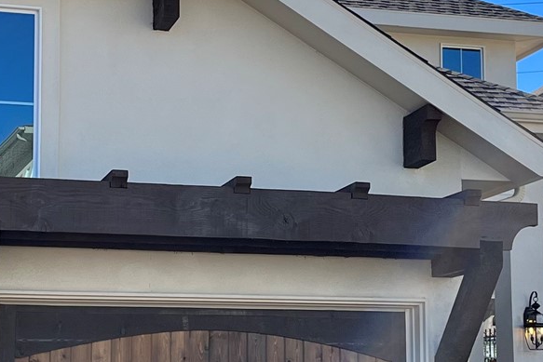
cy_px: 208
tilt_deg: +7.6
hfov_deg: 21.5
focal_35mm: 95
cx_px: 270
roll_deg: +1.1
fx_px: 1433
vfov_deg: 14.4
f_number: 1.6
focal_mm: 5.1
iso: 50
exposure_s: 1/1992
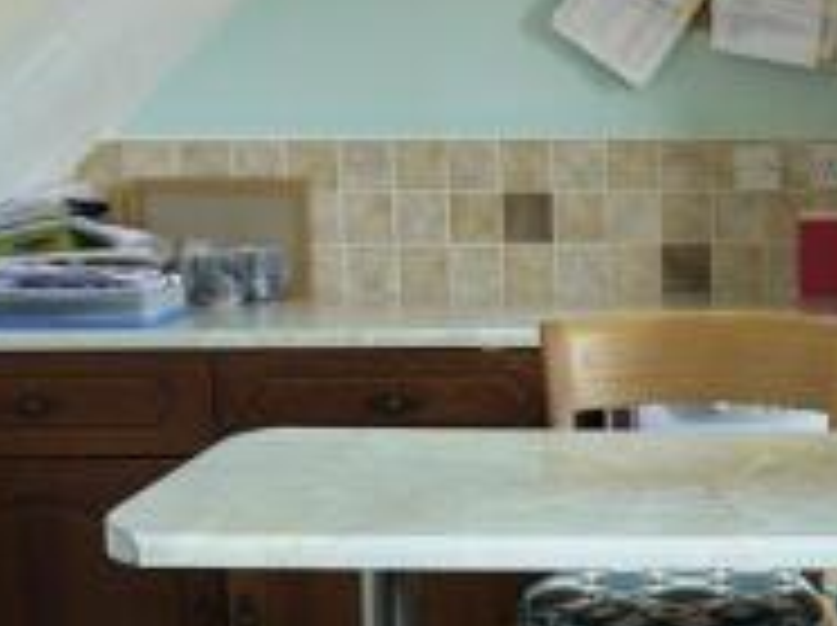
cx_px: 893
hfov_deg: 21.3
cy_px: 570
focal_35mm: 88
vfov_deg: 16.5
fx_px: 2125
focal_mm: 14
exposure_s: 1/60
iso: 250
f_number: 3.5
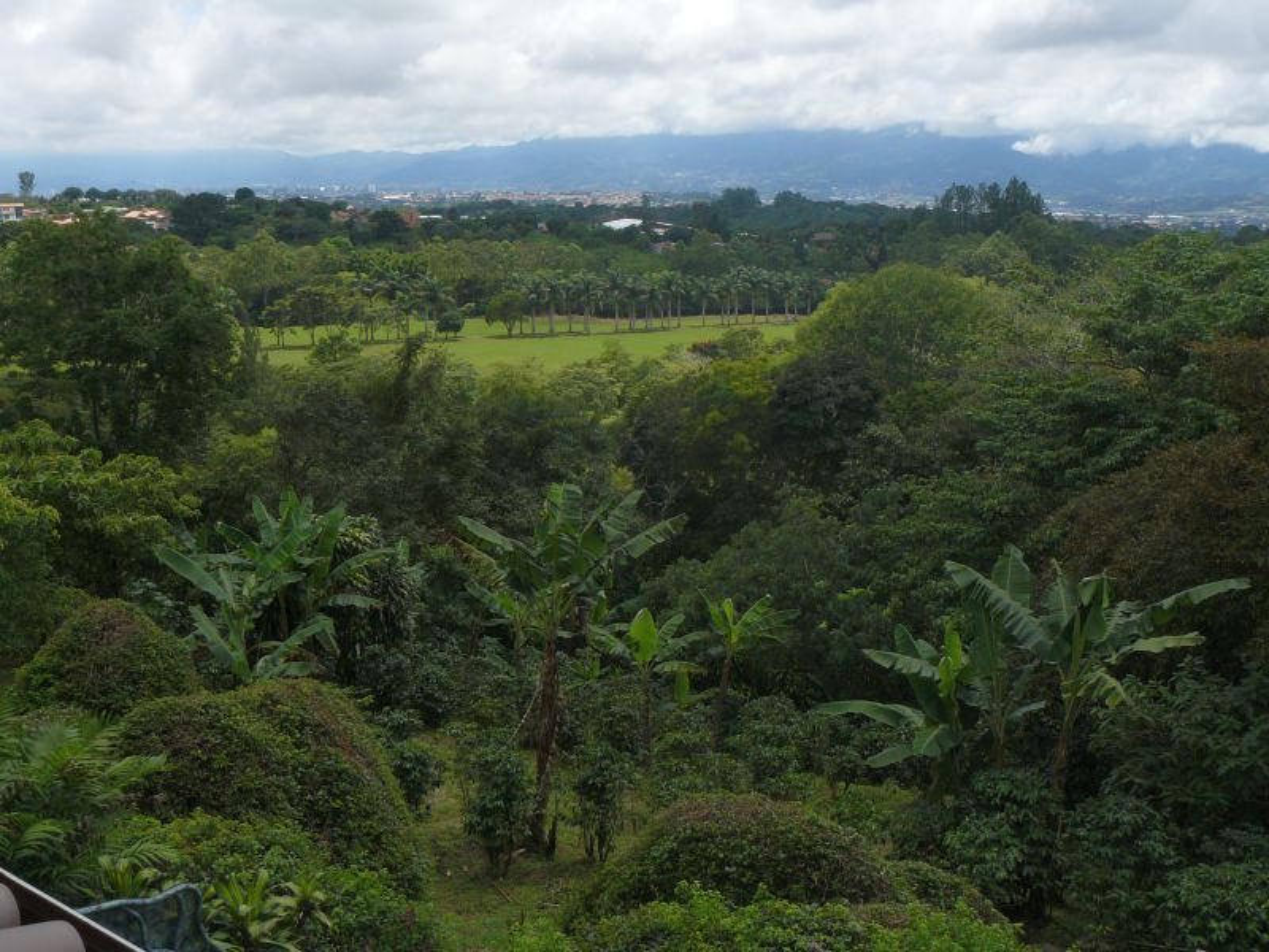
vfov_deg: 39.7
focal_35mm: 36
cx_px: 634
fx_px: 1320
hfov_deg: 51.4
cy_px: 476
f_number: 5.6
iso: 100
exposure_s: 1/500
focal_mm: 6
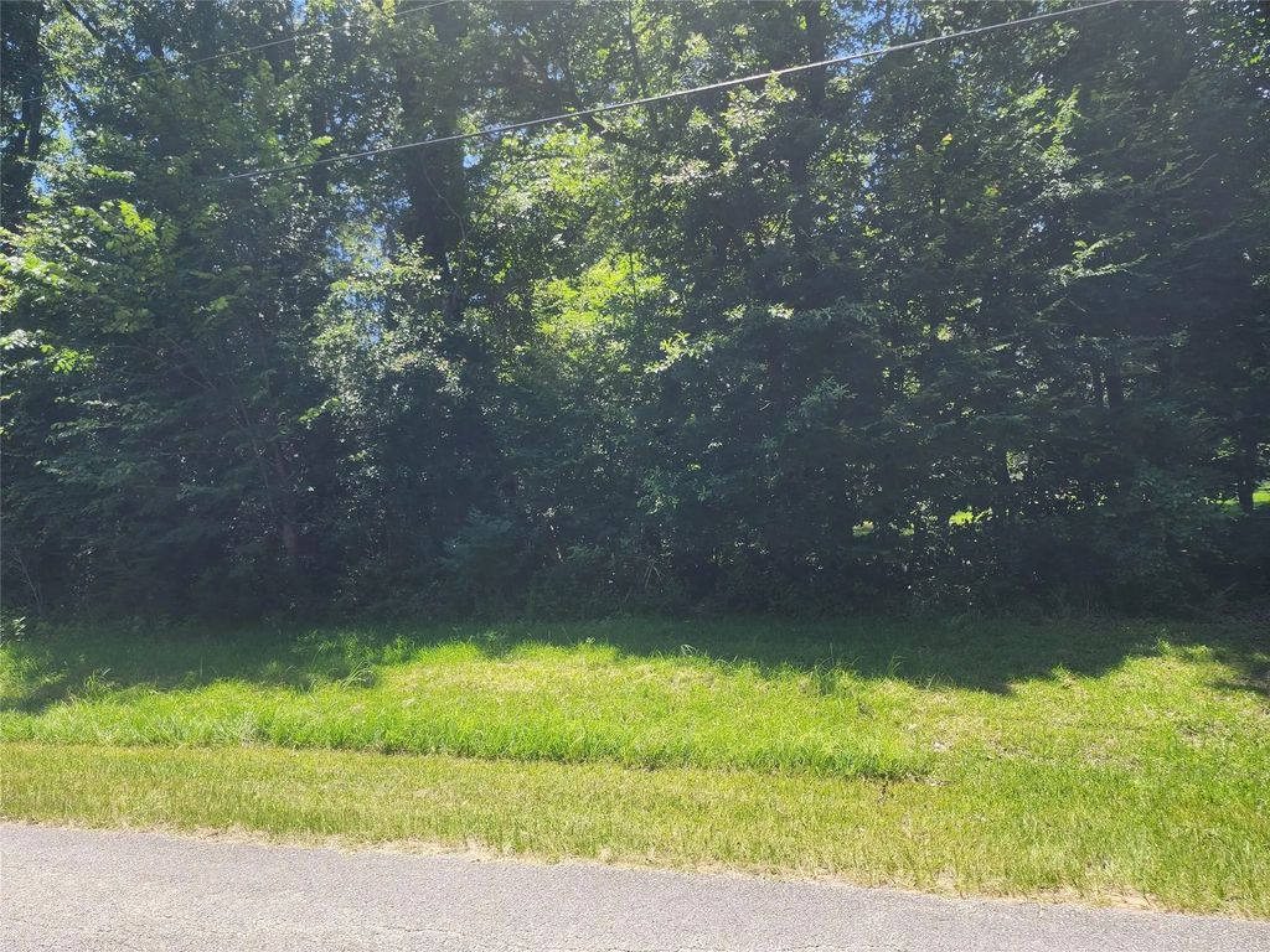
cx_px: 635
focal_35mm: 23
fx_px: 844
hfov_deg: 73.9
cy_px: 476
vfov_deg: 58.9
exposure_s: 1/334
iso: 12
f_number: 1.8
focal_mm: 6.4
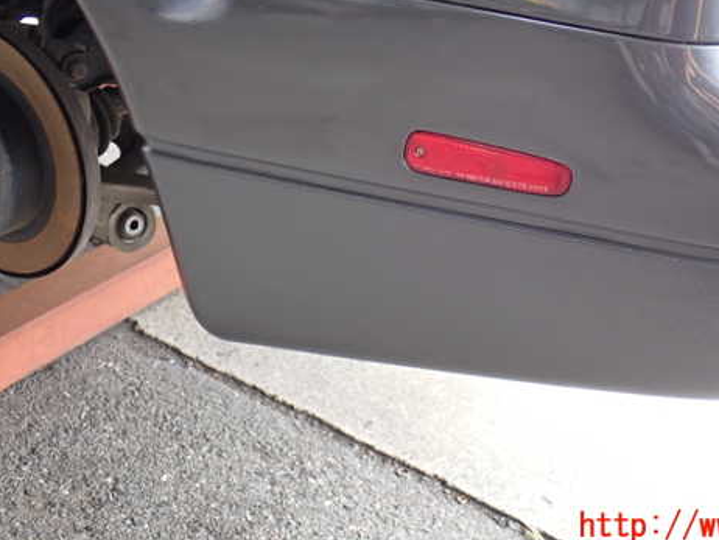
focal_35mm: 61
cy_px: 196
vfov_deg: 24.0
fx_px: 1268
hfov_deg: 31.5
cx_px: 464
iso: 250
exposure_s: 1/50
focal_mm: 8.4
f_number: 3.1
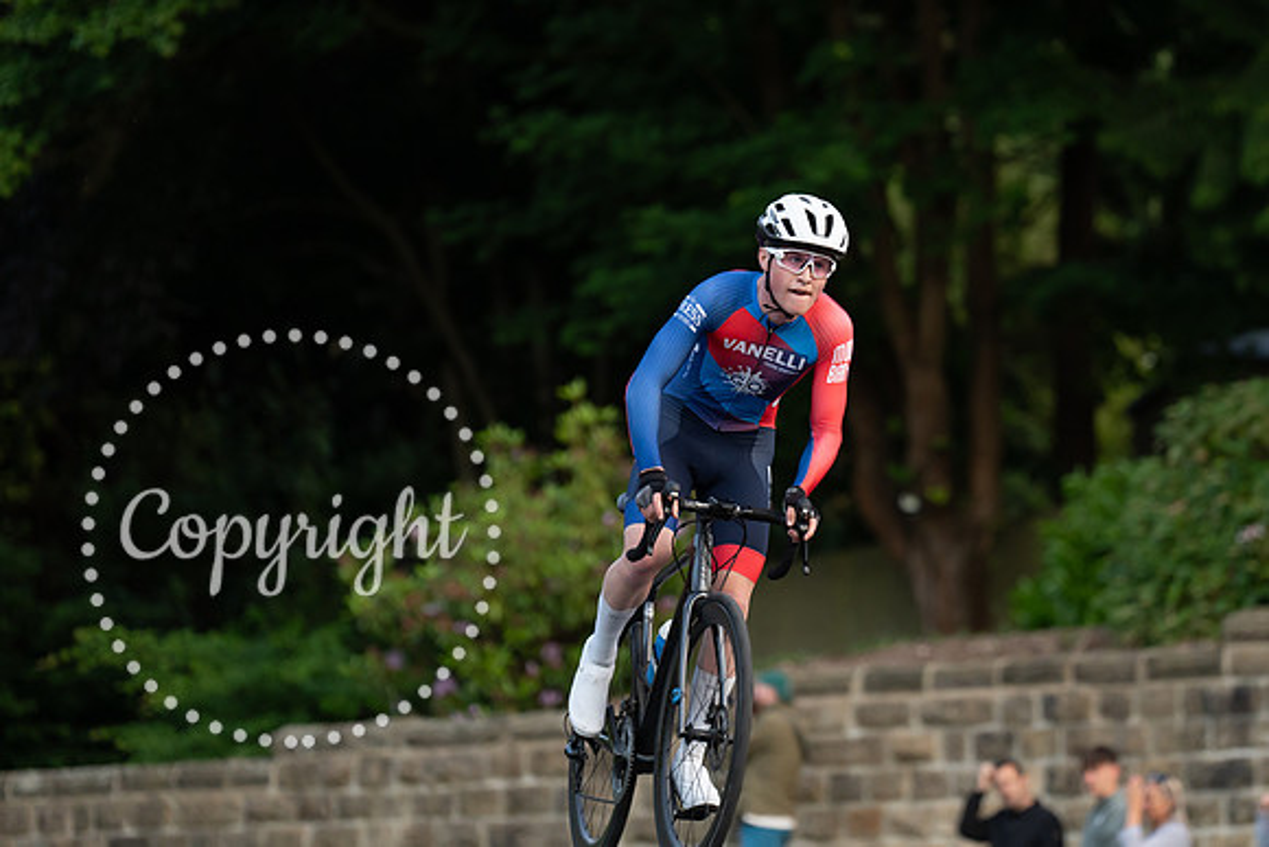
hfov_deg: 9.9
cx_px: 835
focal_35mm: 208
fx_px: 7333
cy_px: 290
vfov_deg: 6.6
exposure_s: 1/1000
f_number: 2.8
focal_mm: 158
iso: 1250
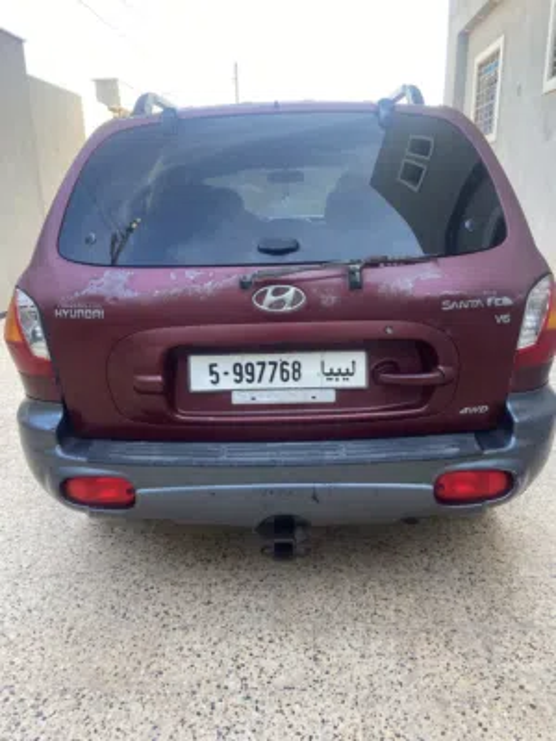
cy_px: 370
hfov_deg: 53.1
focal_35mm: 26
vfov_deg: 67.3
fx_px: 557
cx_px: 278
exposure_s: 1/122
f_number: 1.8
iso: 32
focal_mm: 4.25
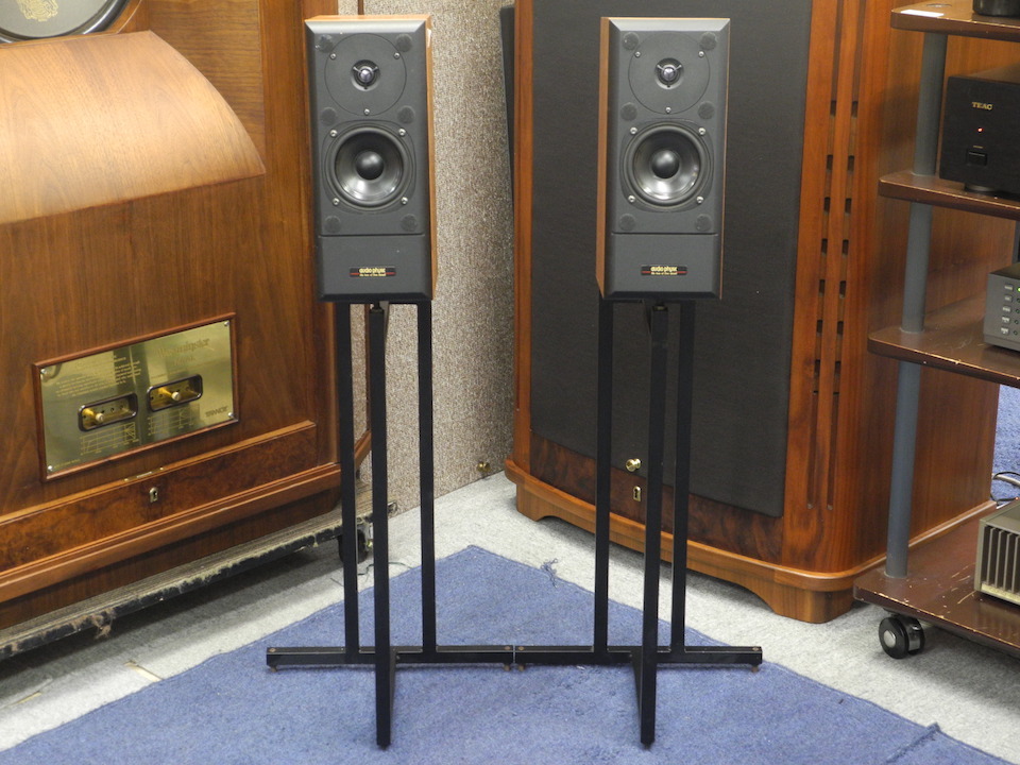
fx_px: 2004
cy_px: 382
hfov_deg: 28.6
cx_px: 510
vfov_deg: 21.6
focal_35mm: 68
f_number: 4
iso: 400
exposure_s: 1/7.8
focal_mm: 14.5
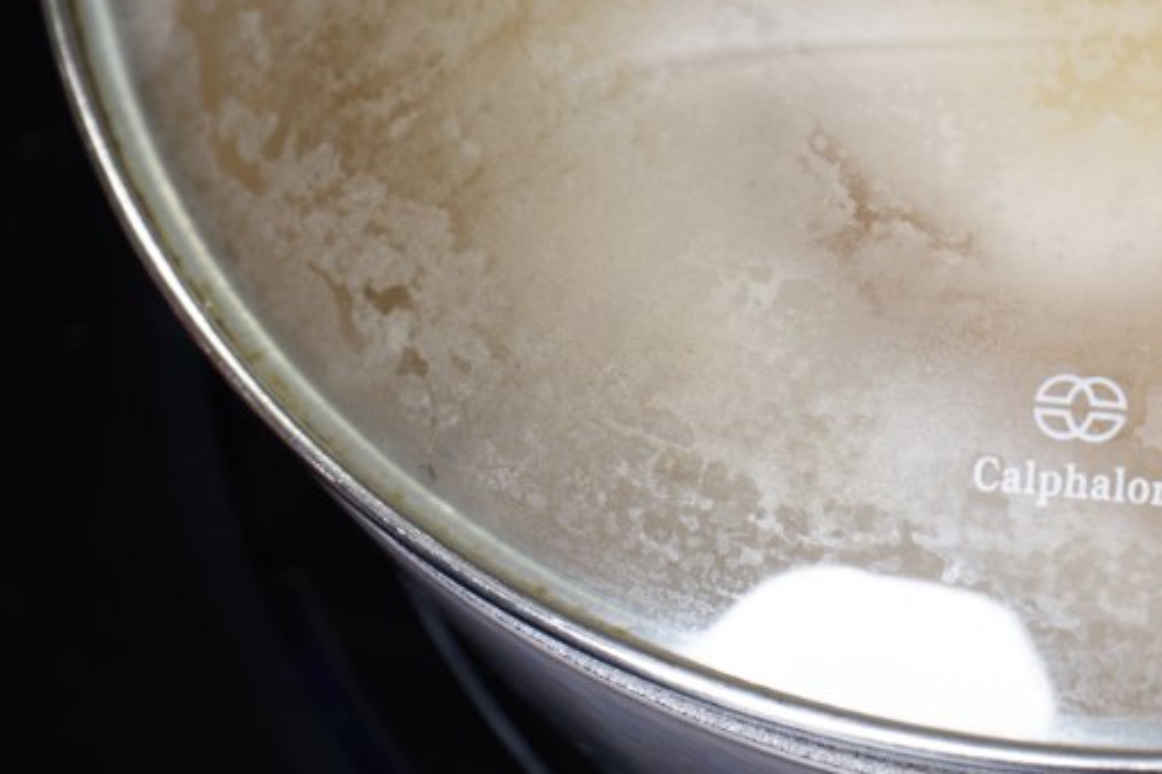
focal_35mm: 165
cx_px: 1354
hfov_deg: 12.2
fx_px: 5324
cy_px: -26
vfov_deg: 8.3
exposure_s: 1/100
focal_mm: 70
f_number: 6.3
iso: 100
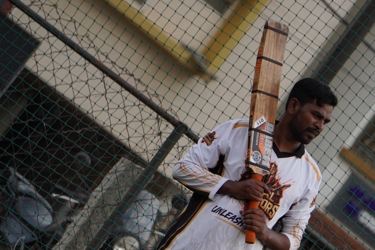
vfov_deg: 2.9
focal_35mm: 482
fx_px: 5020
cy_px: 157
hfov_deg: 4.3
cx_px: 286
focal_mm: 204
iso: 1000
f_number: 6.3
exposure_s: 1/1000
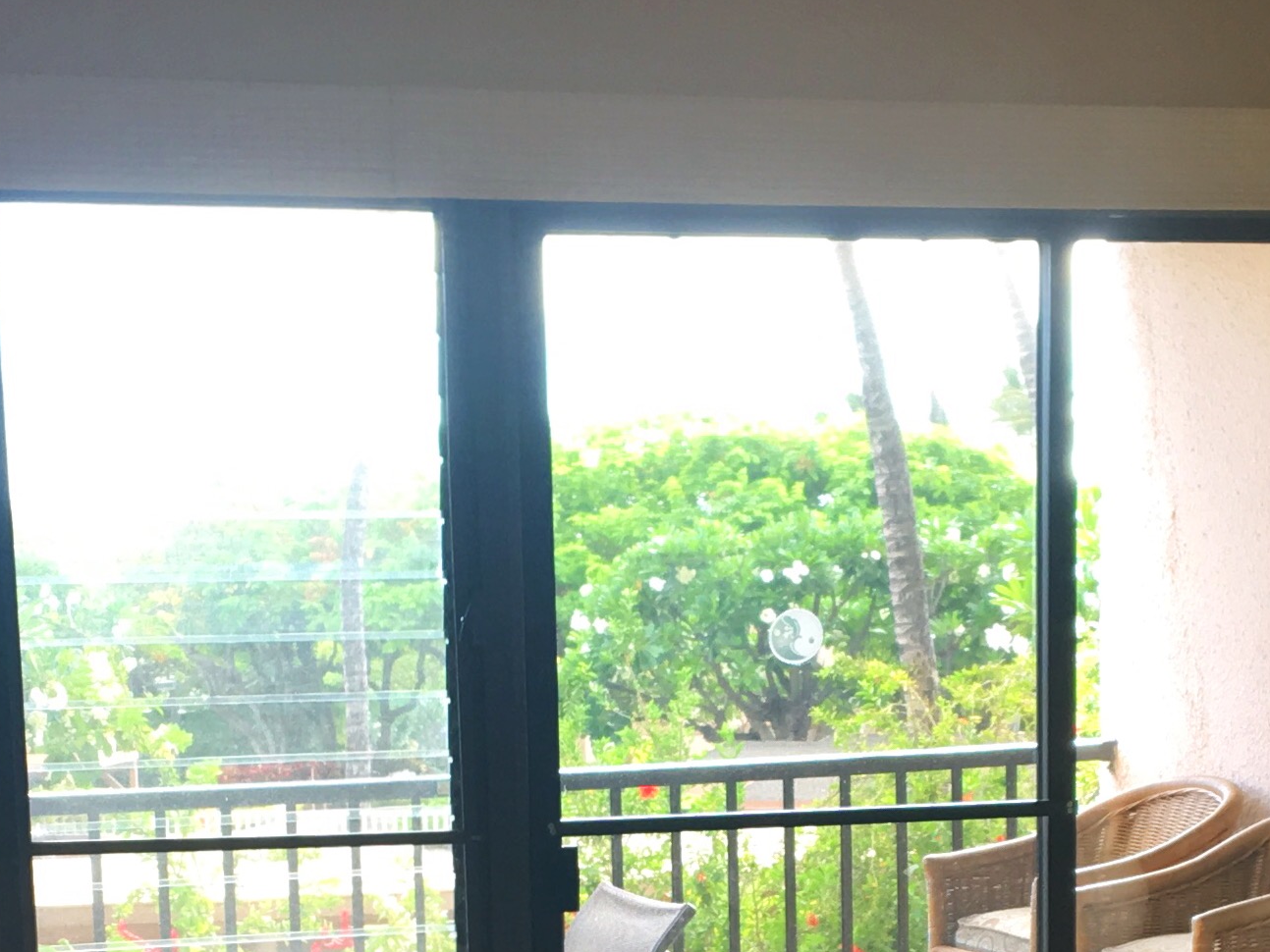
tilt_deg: -9.2
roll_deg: +0.6
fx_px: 3302
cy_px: 1059
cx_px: 684
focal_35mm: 90
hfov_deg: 21.8
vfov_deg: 15.9
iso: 32
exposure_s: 1/60
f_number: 2.2
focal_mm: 4.15
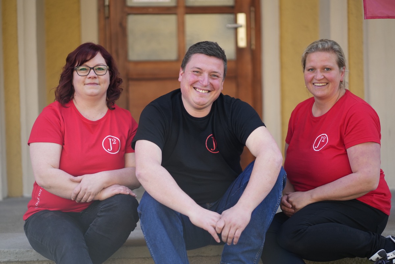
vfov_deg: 16.1
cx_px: 198
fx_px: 933
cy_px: 132
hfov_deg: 23.9
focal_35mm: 85
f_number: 1.8
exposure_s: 1/3200
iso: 640
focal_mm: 85
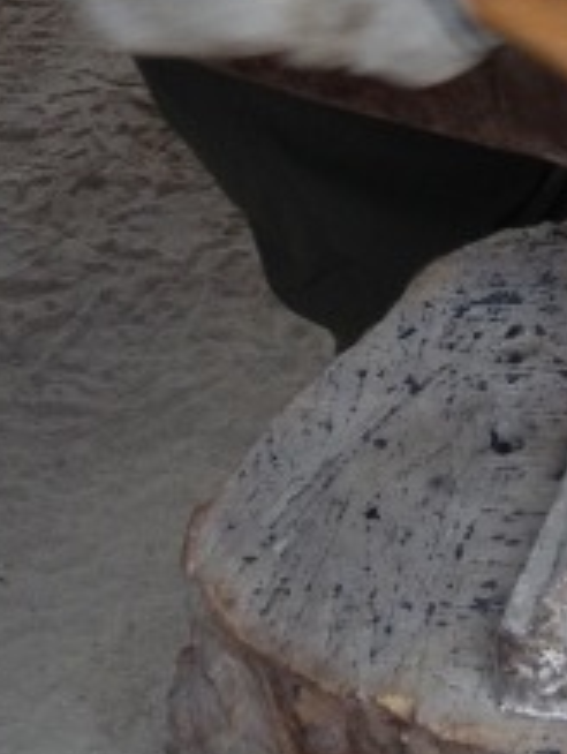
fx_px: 3727
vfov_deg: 10.8
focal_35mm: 171
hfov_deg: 8.6
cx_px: 671
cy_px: -588
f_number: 2.4
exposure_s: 1/62
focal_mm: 4.28
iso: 50
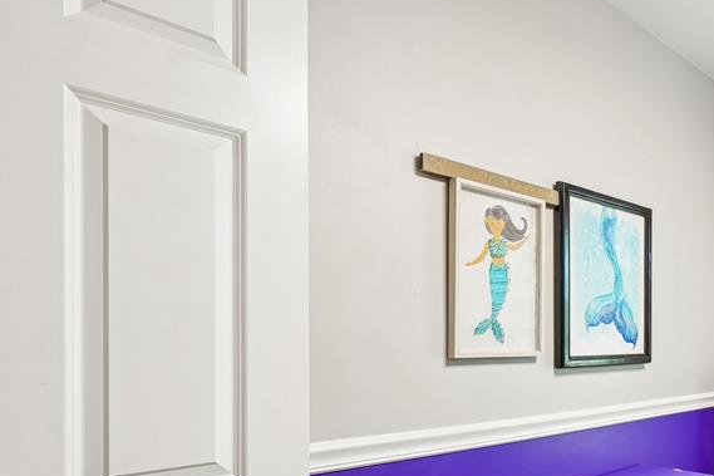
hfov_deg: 59.6
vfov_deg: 46.4
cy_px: 349
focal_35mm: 27
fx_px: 535
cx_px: 612
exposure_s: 1/15
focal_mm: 10
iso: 400
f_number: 8
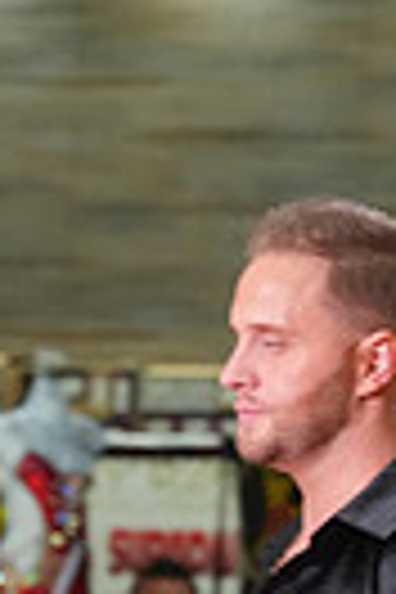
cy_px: 1143
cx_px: -16
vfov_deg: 3.6
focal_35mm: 566
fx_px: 9338
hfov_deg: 2.4
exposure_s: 1/200
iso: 3200
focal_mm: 129
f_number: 5.6
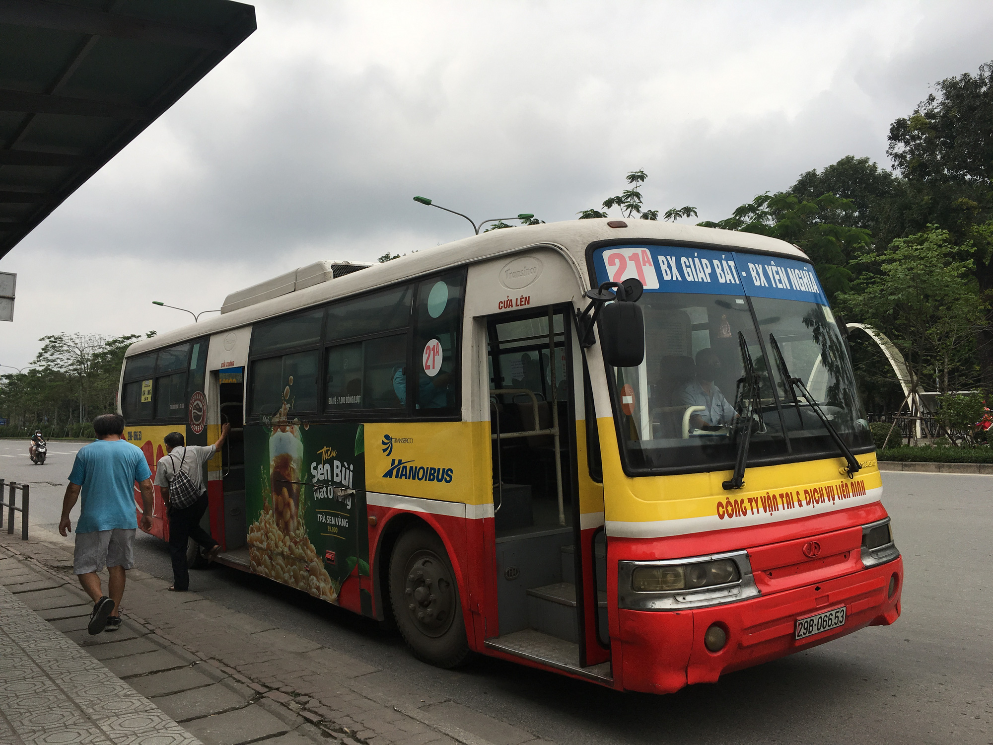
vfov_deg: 48.2
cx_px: 496
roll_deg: +0.3
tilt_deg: +3.4
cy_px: 372
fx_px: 832
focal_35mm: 29
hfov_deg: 61.7
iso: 25
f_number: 2.2
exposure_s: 1/1789
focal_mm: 4.15
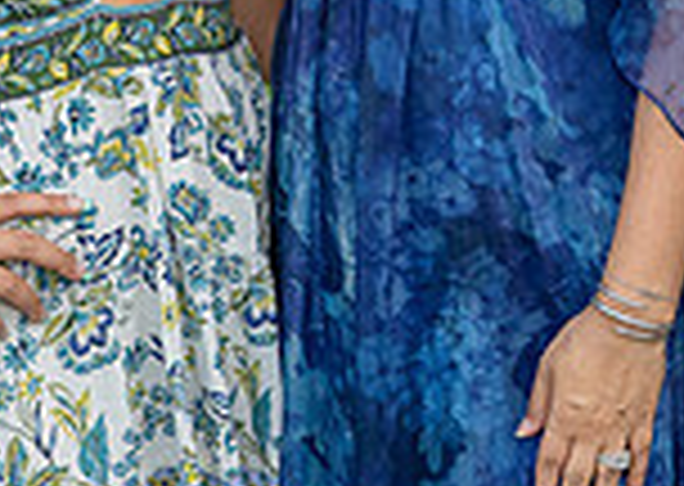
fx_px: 3064
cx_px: 998
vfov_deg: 8.8
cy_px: -257
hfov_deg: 12.2
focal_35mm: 158
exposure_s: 1/250
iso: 320
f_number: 8
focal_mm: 35
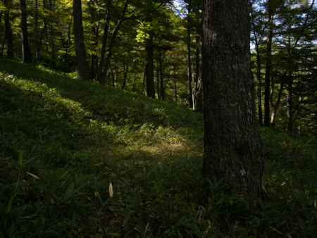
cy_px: 119
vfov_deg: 40.7
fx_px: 321
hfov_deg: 52.6
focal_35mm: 35
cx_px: 158
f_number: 2.8
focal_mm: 5.8
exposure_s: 1/320
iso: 100
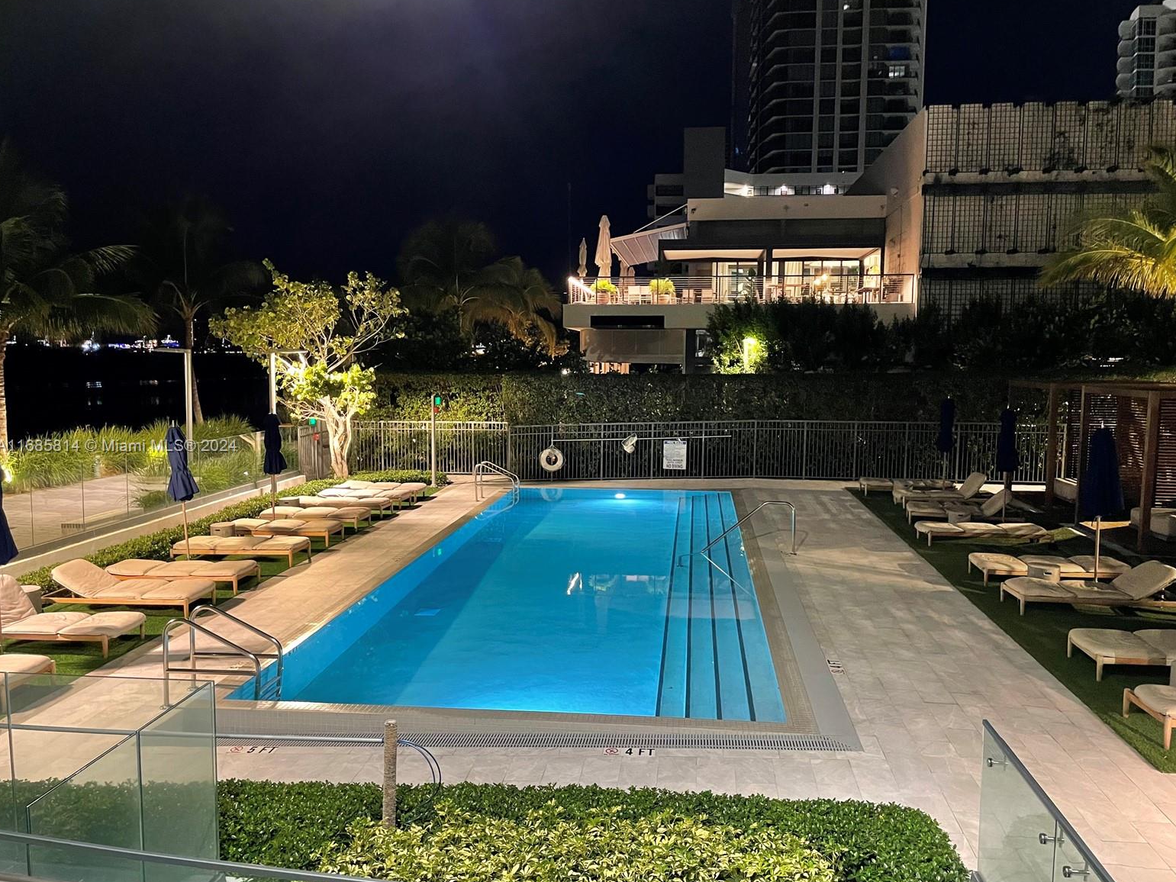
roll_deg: +0.1
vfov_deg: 51.4
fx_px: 917
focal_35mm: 27
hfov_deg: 65.3
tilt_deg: -5.0
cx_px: 604
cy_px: 447
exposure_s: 1/30
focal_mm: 4.2
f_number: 1.6
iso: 500
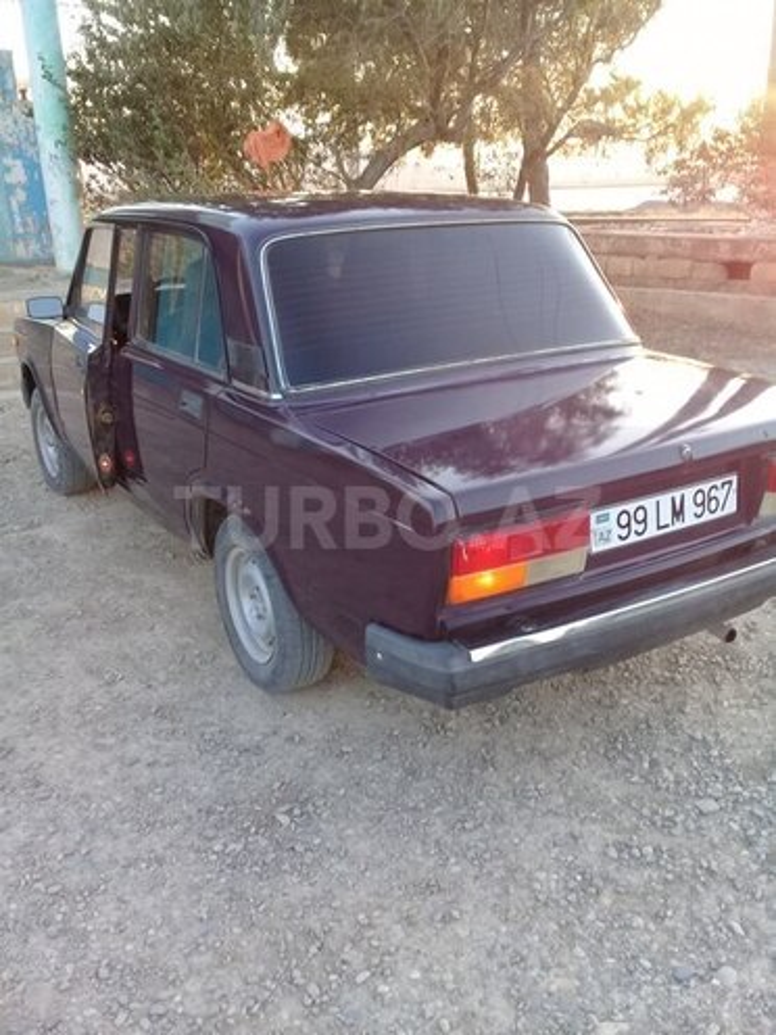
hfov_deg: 45.4
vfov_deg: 58.4
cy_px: 518
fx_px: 927
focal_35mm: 31
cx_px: 388
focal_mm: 3.3
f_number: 2.2
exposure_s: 1/50
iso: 50
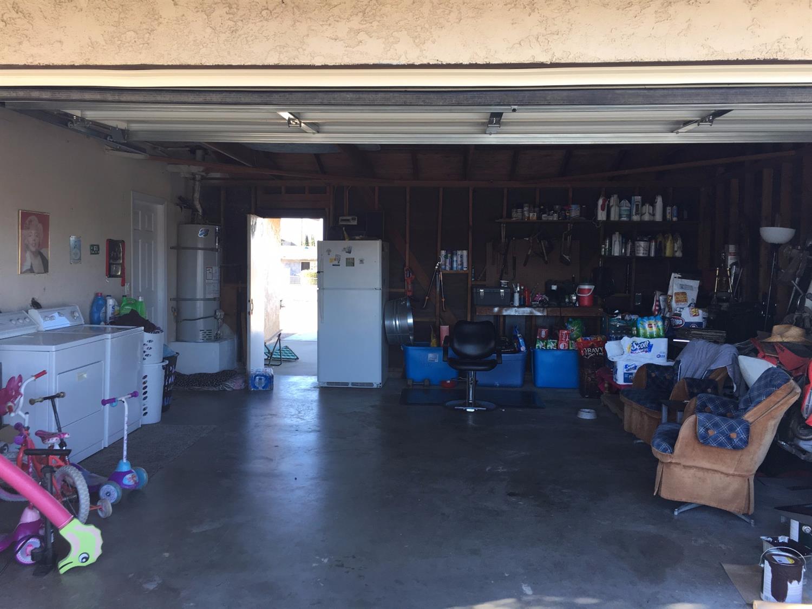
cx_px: 406
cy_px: 304
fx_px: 680
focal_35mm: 29
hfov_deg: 61.7
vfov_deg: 48.2
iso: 40
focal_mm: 4.15
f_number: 2.2
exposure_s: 1/120
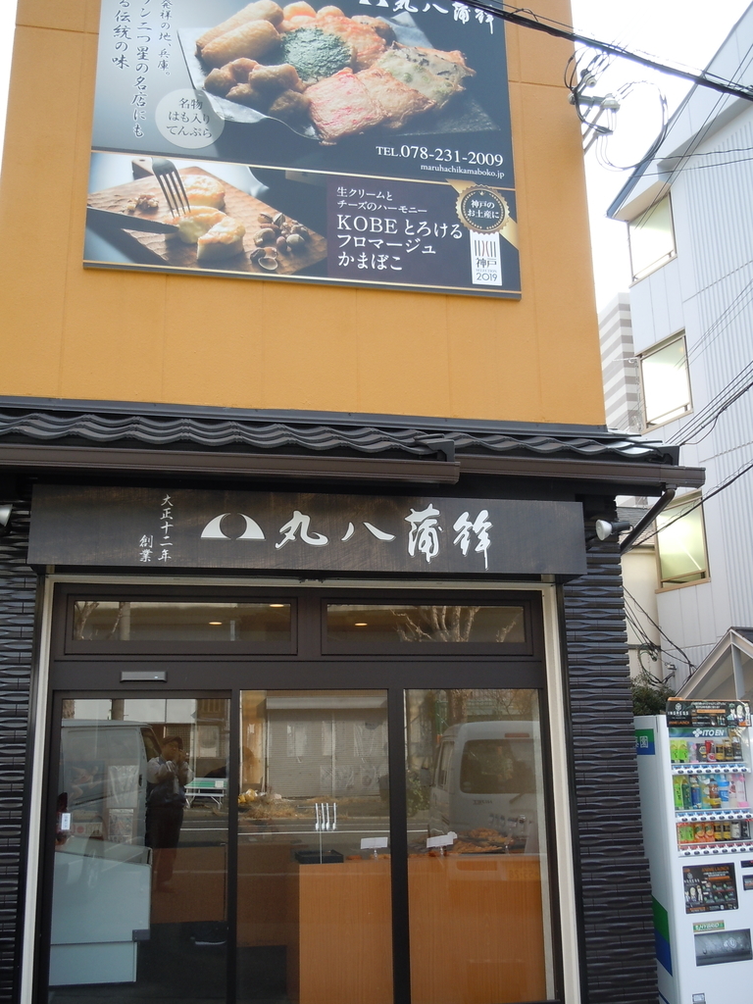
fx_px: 957
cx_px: 376
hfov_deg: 42.9
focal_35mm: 33
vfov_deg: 55.4
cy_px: 502
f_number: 4
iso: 100
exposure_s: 1/160
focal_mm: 5.9
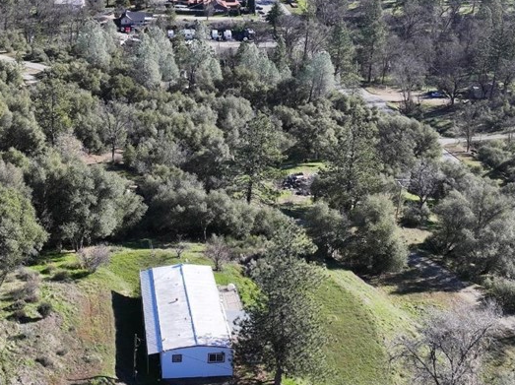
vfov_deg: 30.6
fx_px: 698
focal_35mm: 47
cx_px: 186
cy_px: 131
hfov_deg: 40.1
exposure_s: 1/1250
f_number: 2.8
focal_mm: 12.29
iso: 160
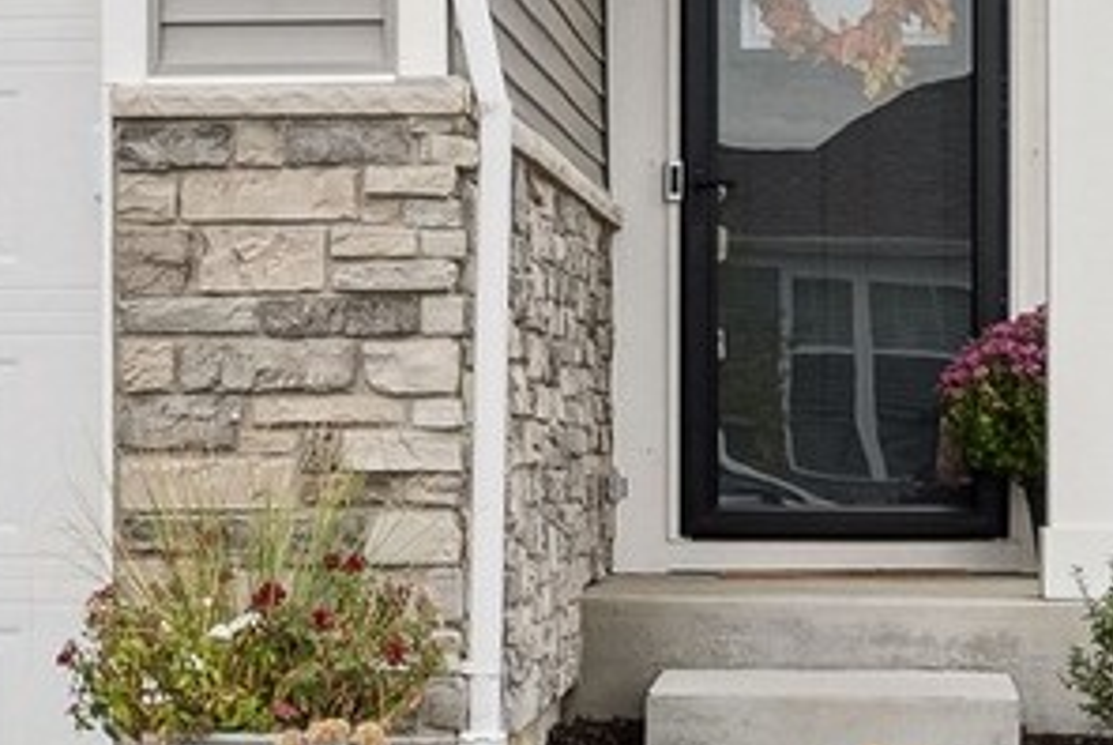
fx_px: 5075
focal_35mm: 164
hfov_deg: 12.3
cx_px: -79
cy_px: -685
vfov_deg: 8.0
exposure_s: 1/320
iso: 250
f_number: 8
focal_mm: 20
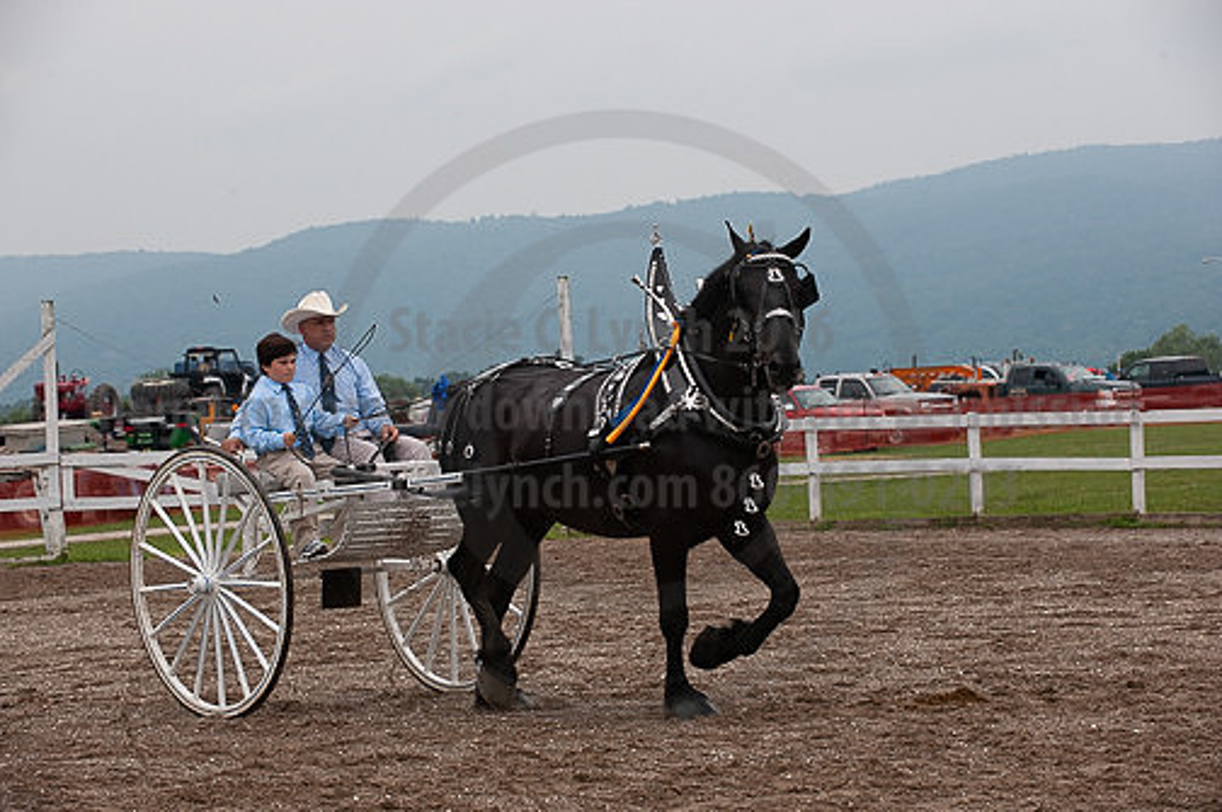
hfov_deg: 17.1
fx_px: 4069
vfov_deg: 11.4
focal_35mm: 120
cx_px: 611
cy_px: 406
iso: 500
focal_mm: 120
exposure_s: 1/1000
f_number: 5.6
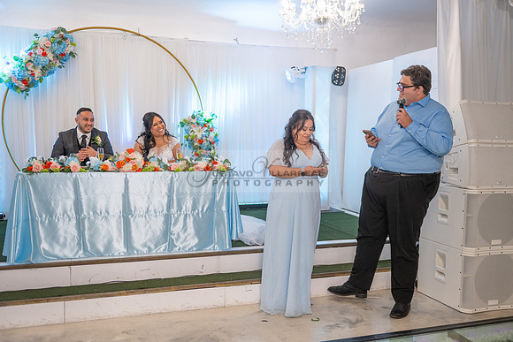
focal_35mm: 35
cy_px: 171
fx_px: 499
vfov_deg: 37.9
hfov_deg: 54.4
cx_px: 256
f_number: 3.2
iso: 1000
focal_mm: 35
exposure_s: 1/160
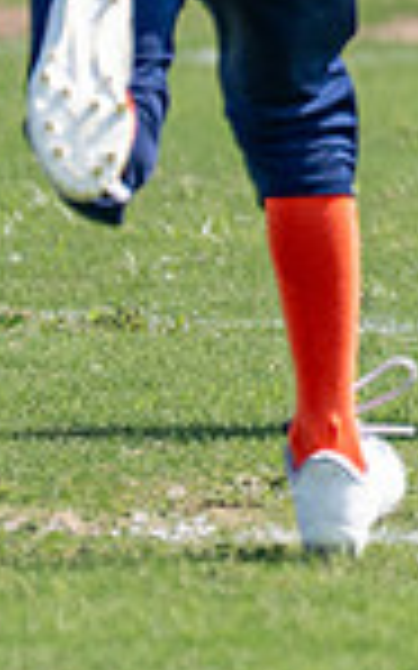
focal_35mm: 1407
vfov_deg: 1.5
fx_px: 25670
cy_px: -362
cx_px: 913
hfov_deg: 0.9
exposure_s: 1/4000
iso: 200
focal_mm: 200
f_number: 2.8
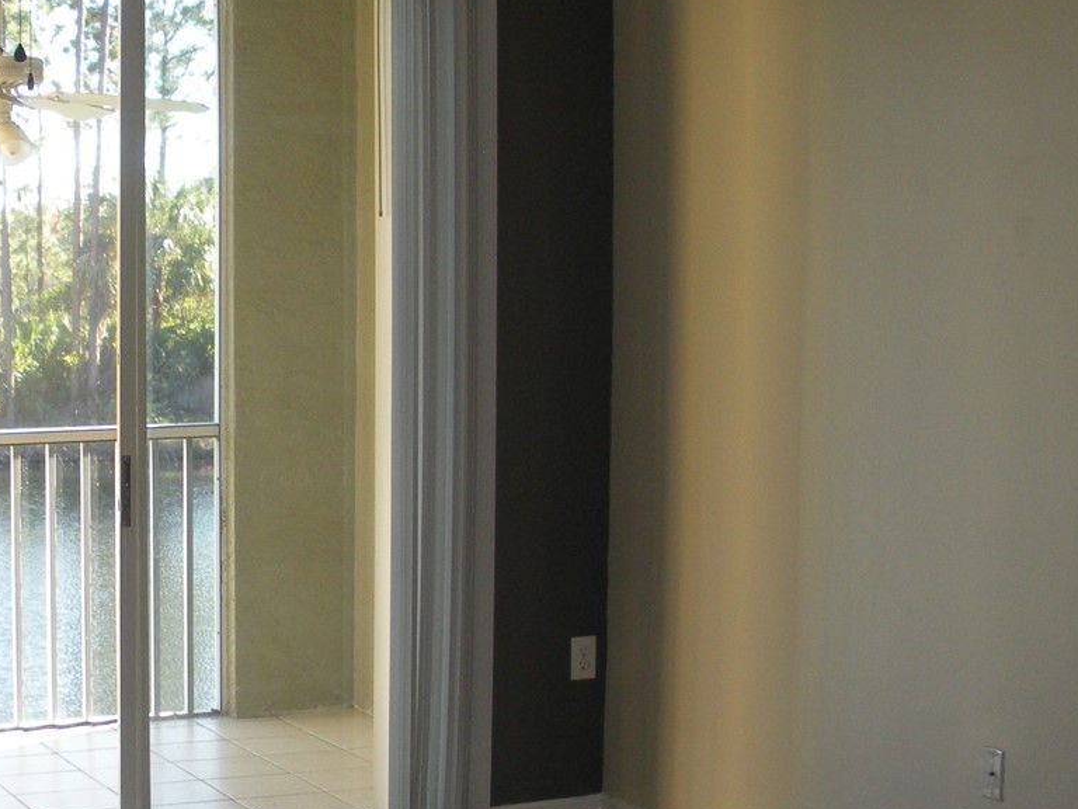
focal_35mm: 75
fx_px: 2336
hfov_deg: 25.7
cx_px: 274
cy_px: 603
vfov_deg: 19.5
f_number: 3.5
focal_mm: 6.3
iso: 103
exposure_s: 1/59.6
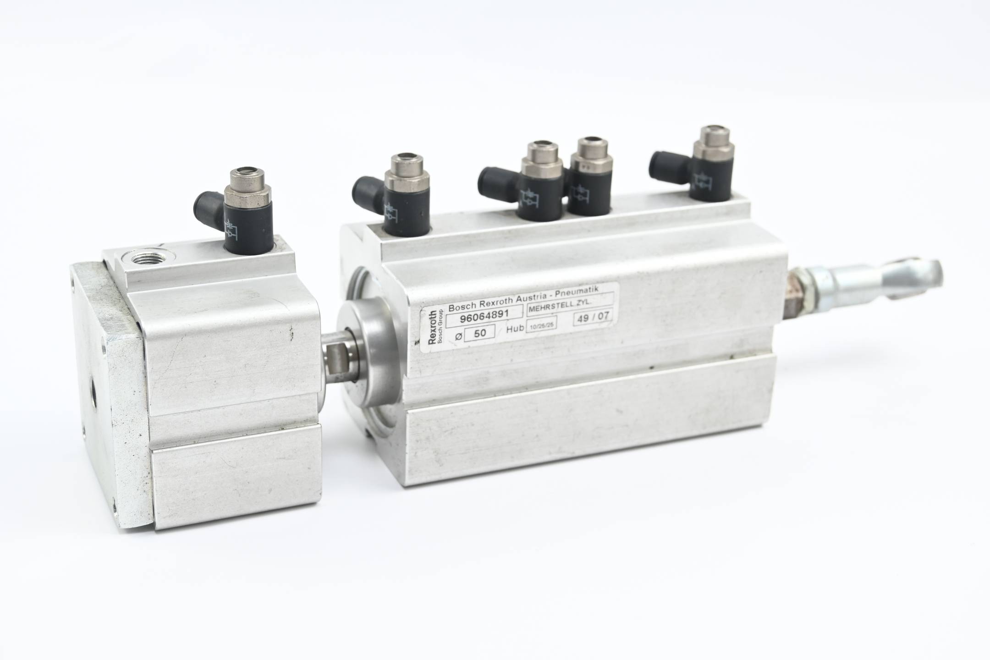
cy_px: 330
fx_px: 1485
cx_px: 495
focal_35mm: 54
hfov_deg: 36.9
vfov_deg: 25.1
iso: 200
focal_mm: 36
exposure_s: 1/60
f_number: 5.6
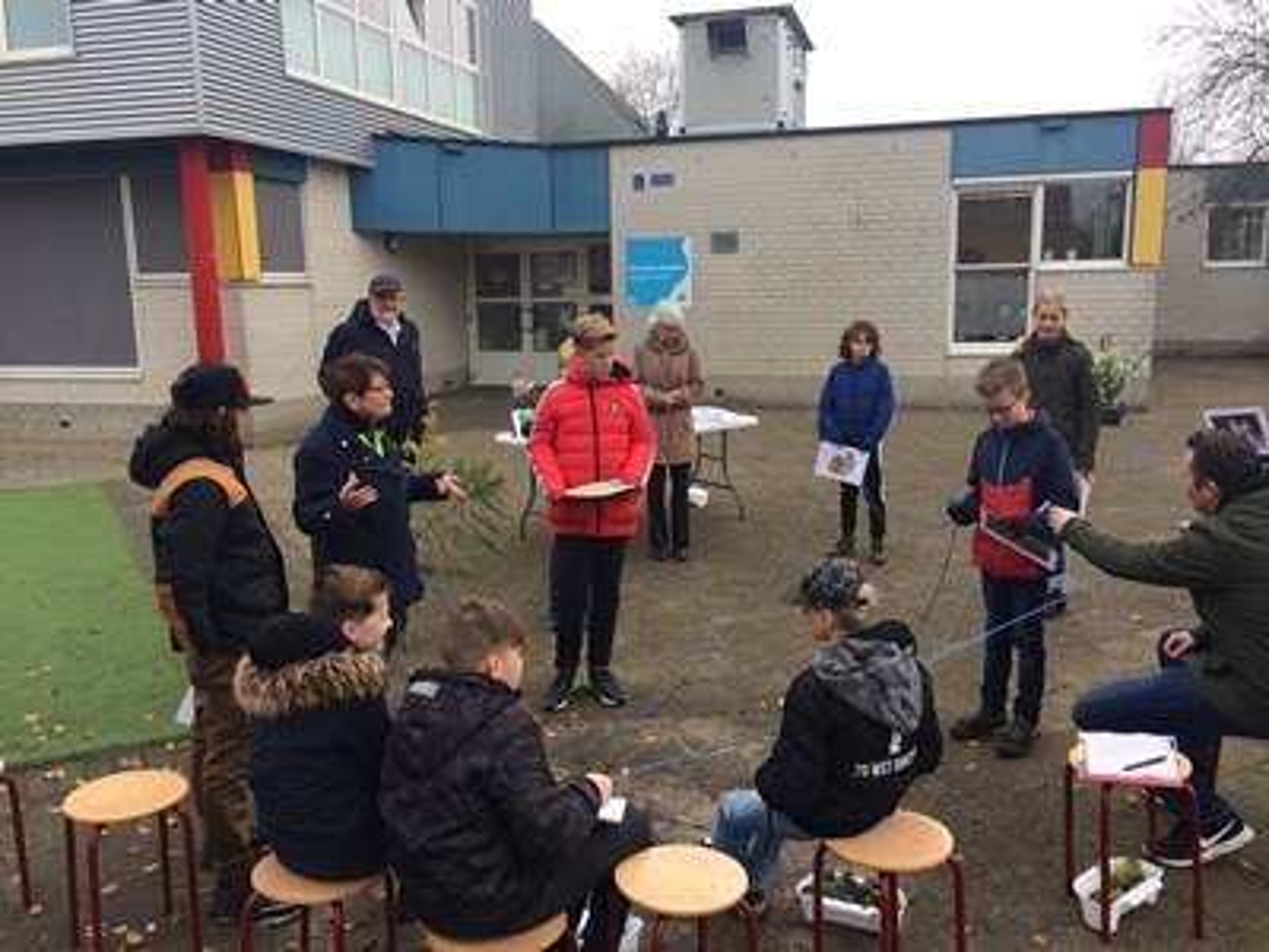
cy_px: 476
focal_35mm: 29
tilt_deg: -11.9
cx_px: 634
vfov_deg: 48.2
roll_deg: +1.1
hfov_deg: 61.7
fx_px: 1063
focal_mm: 4.15
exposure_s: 1/224
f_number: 2.2
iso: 32
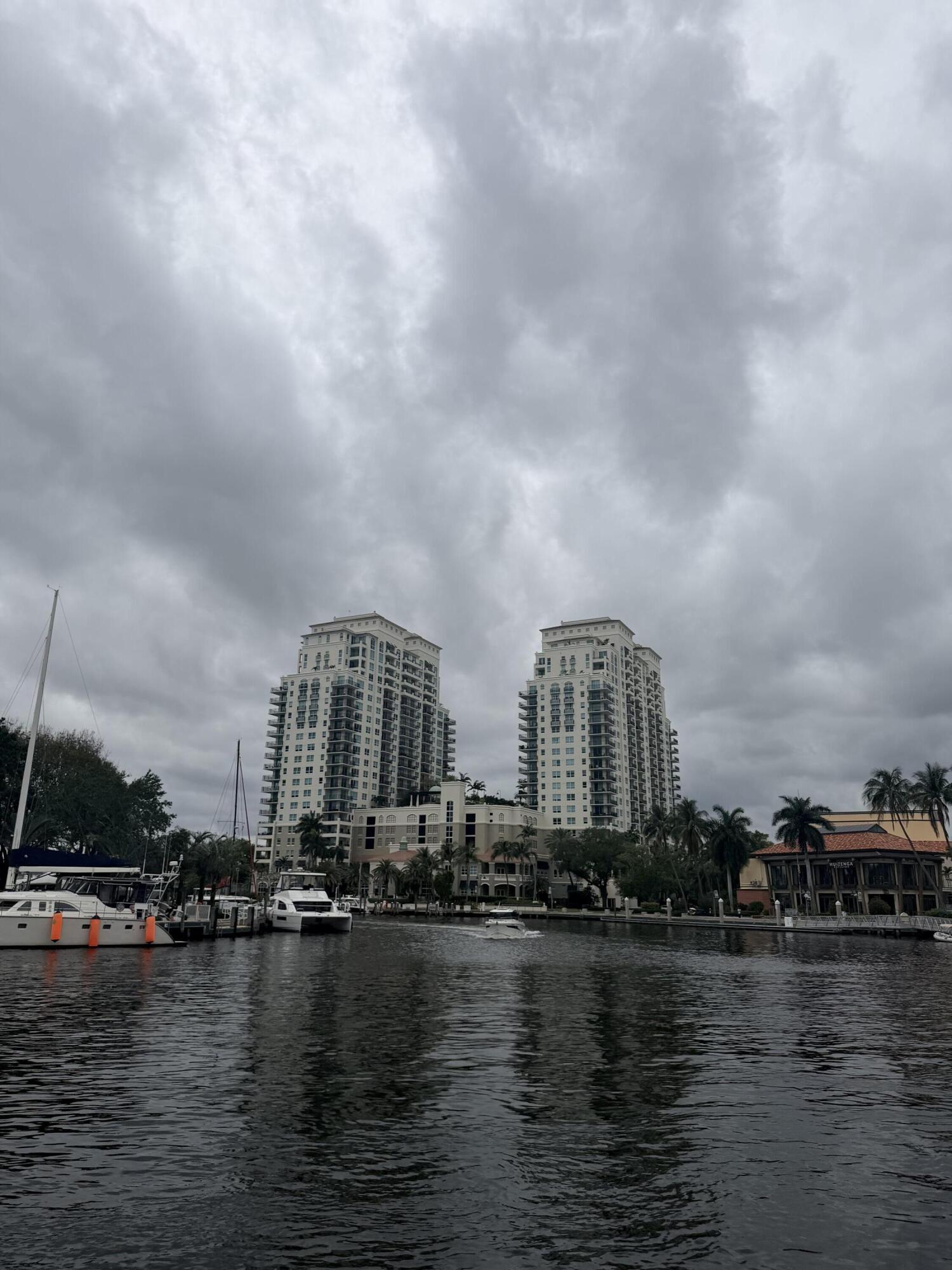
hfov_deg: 56.8
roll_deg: -1.2
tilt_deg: +17.0
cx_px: 476
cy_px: 635
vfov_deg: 71.6
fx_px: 880
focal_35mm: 24
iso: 80
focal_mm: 6.76
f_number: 1.78
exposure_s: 1/14286
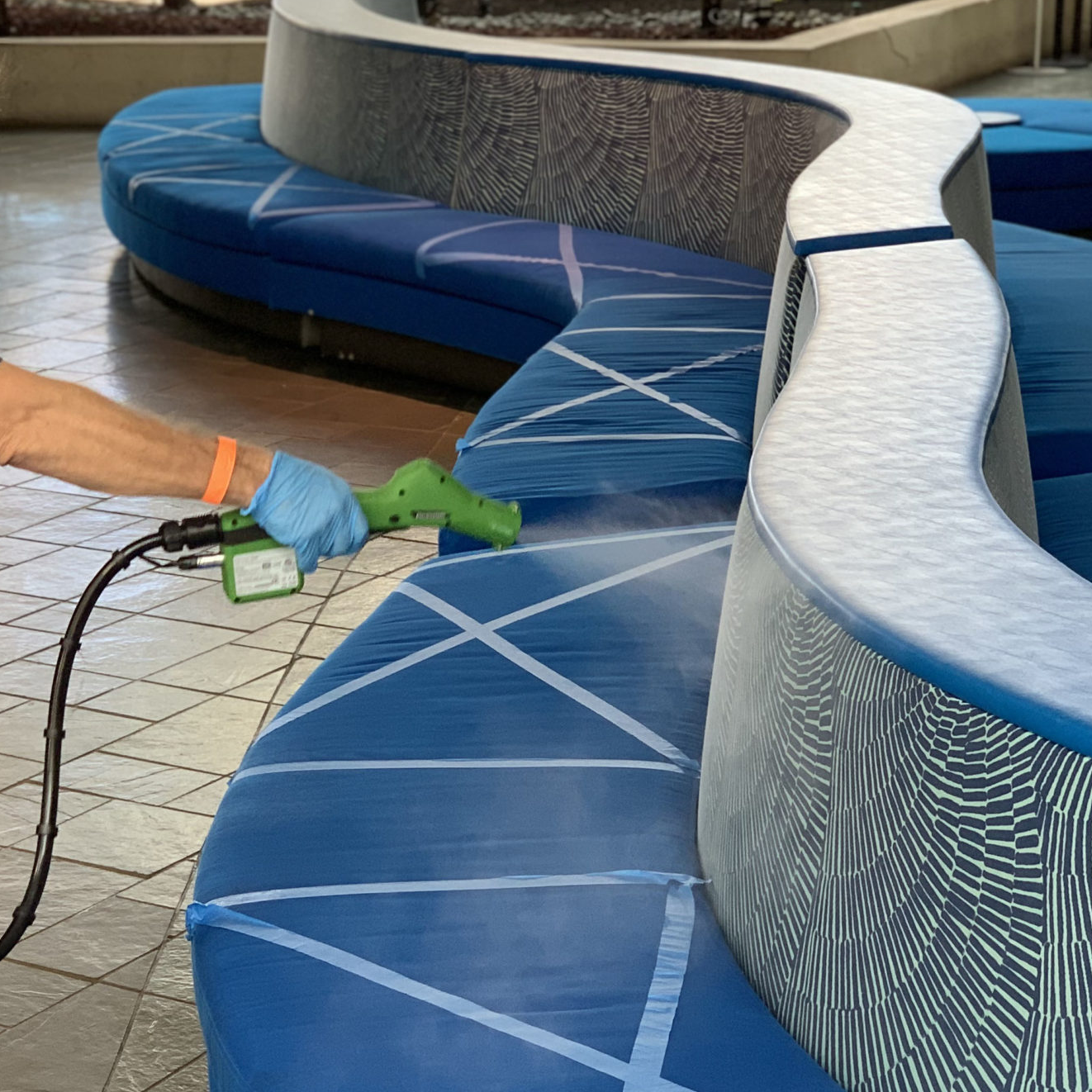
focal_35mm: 89
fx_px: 3176
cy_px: 583
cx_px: 322
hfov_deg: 19.4
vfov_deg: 19.5
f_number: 2.4
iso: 100
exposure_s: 1/120
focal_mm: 6
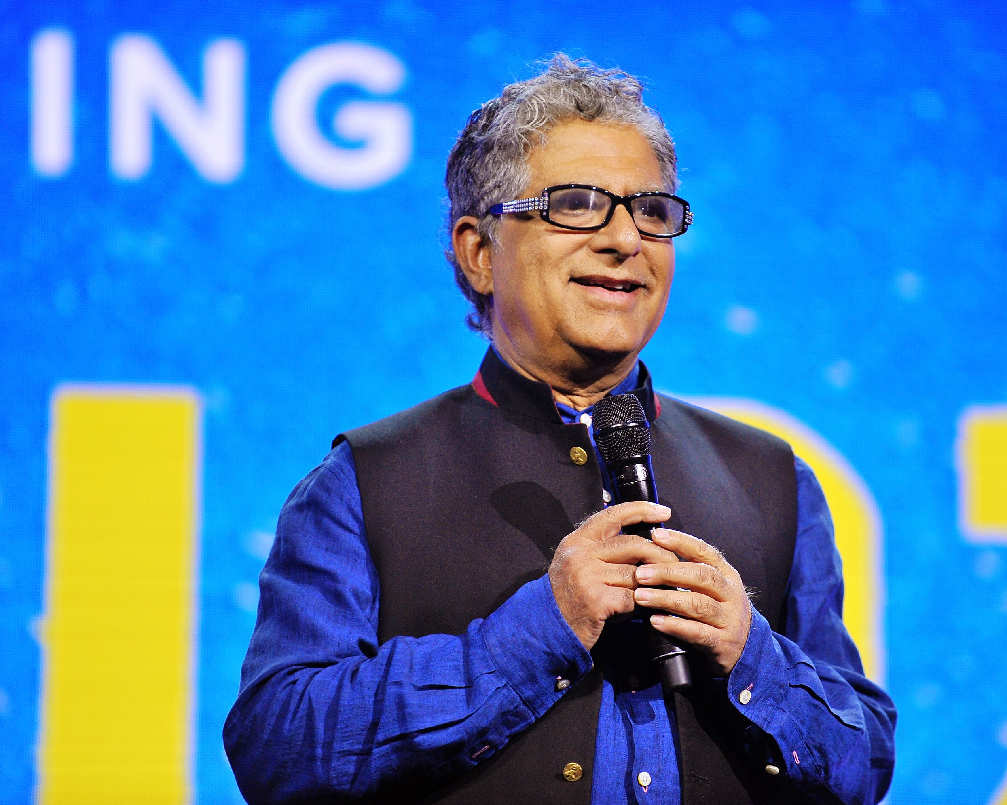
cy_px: 402
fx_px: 6736
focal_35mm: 226
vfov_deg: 6.8
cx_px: 589
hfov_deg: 8.5
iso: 1250
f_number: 2.8
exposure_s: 1/640
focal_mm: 200
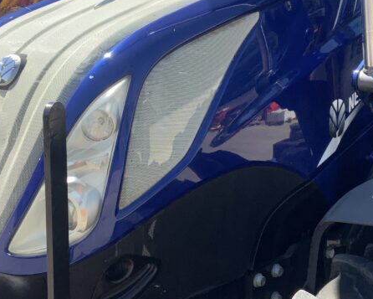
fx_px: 718
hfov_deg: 29.1
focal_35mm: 65
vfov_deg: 23.4
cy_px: 111
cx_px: 202
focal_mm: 3
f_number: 1.8
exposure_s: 1/829
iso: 16
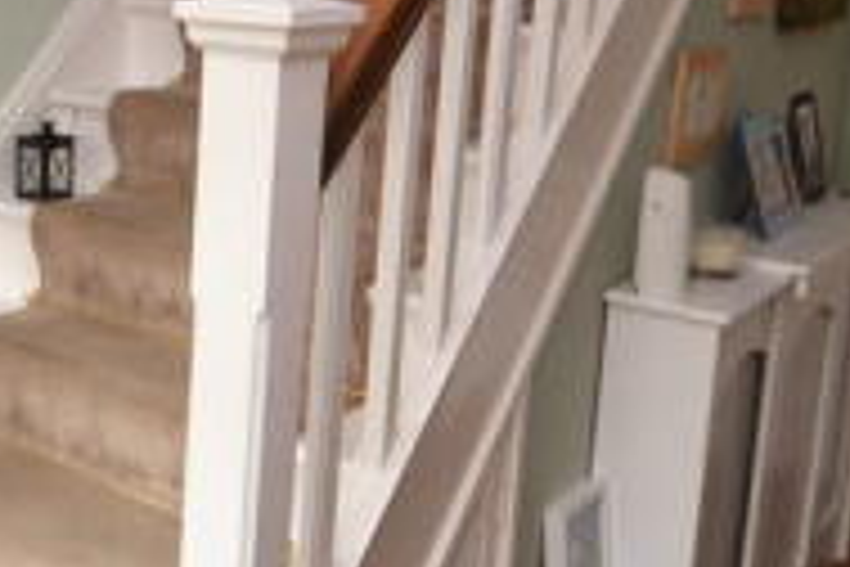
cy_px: 119
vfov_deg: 25.6
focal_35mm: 52
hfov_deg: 35.6
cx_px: 61
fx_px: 1228
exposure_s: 1/60
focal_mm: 10
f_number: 4
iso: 450
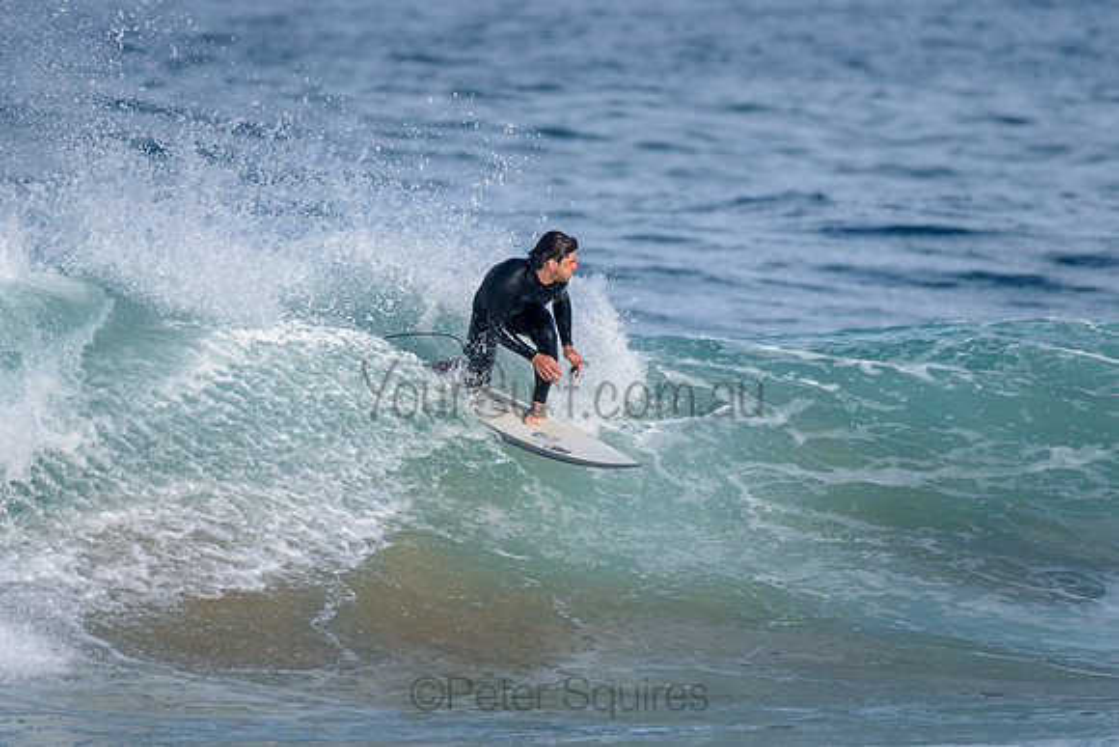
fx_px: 19035
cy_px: 374
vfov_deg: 2.2
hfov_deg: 3.4
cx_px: 560
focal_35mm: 612
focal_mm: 500
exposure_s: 1/2000
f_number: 5.6
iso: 280
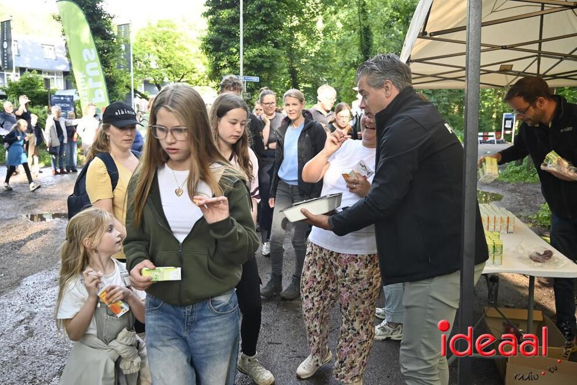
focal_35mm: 30
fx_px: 481
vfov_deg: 43.6
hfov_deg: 61.9
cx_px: 288
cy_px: 192
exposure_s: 1/125
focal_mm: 20
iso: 560
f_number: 3.5
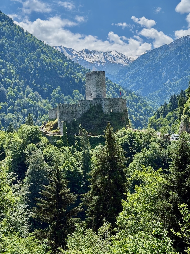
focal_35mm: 48
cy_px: 127
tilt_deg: +1.2
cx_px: 95
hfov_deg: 30.3
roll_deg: +1.3
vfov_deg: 39.7
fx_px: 351
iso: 64
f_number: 1.78
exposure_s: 1/2342
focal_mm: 6.76
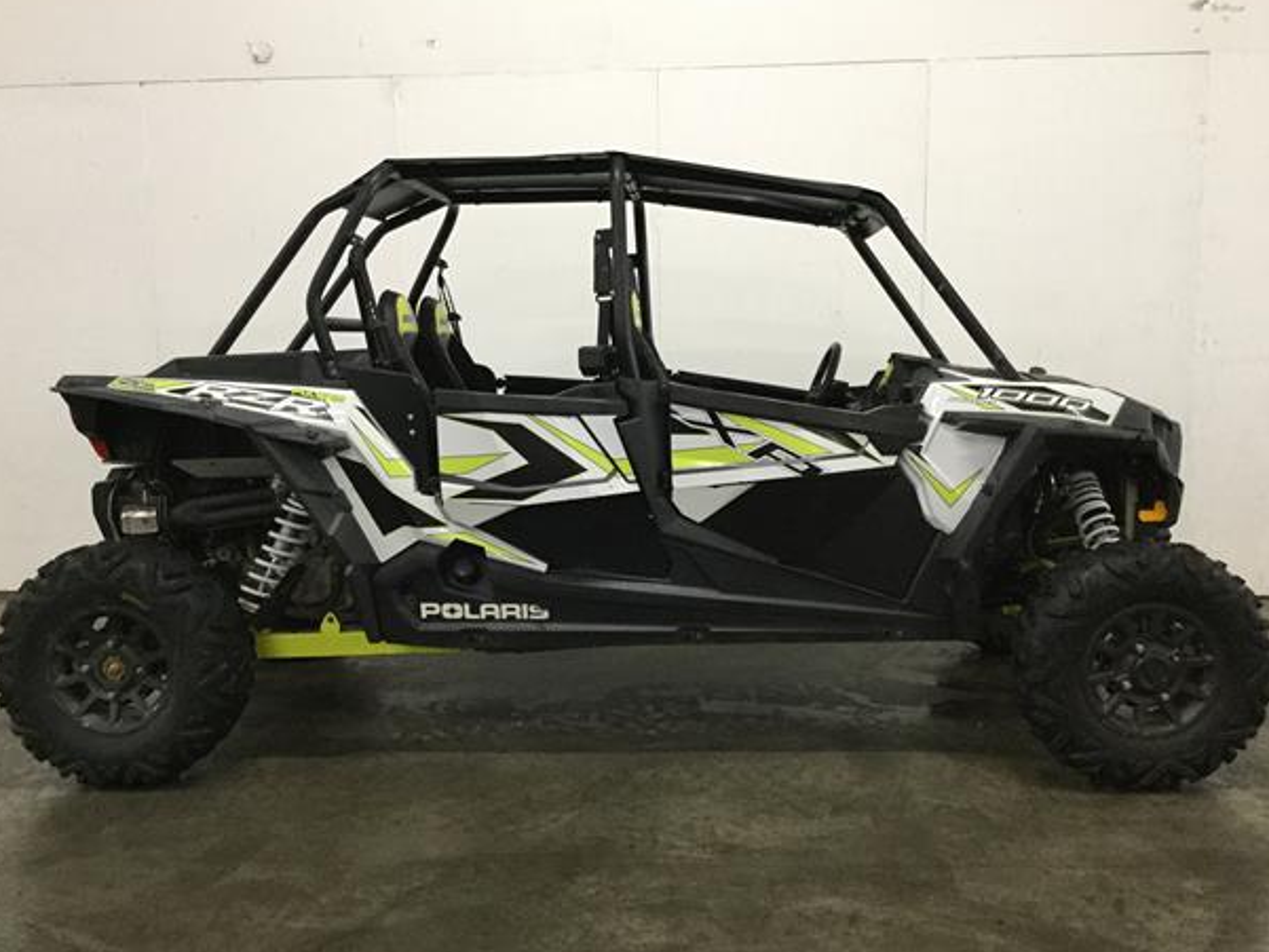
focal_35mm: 33
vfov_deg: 43.0
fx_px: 1210
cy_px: 479
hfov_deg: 55.3
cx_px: 629
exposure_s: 1/30
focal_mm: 3.3
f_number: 2.4
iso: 160
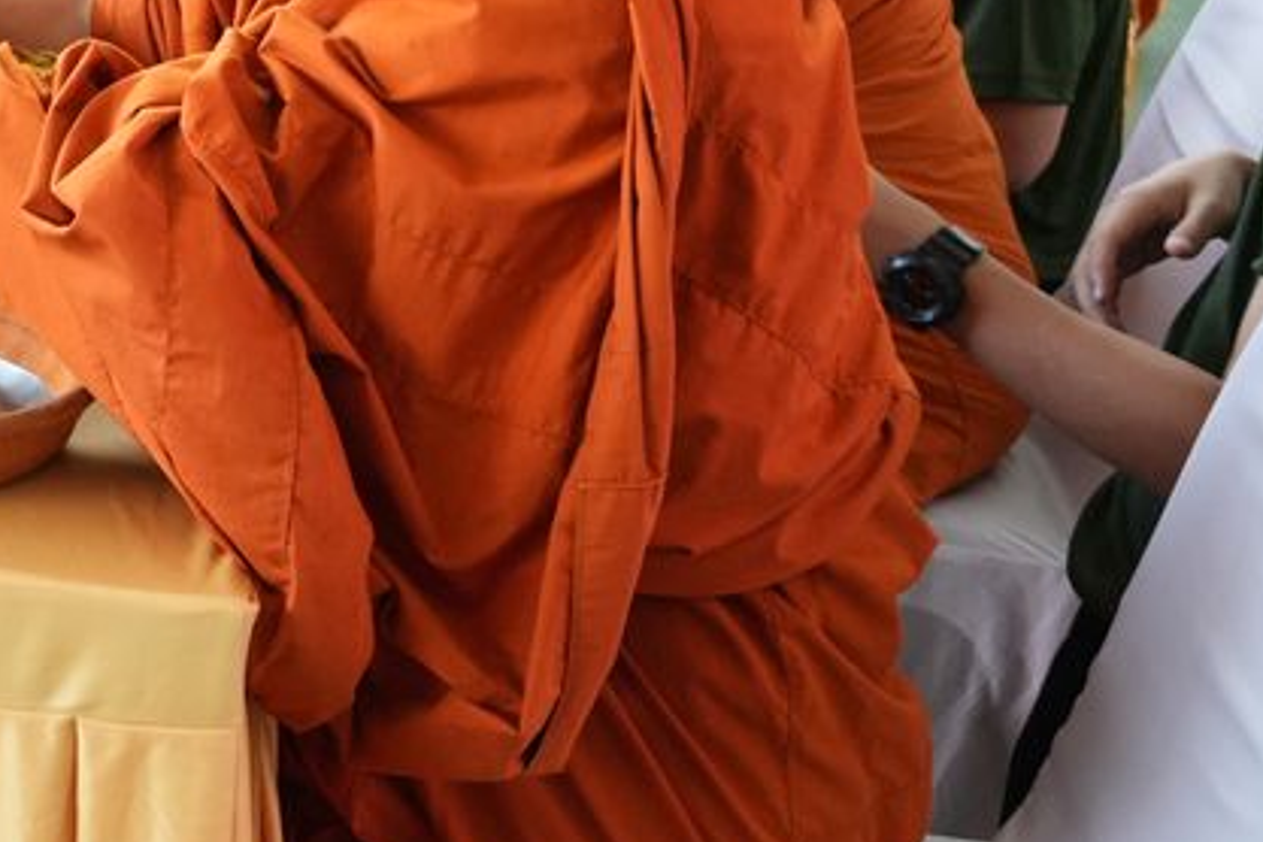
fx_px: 2842
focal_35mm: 81
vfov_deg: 16.5
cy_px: -15
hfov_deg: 22.9
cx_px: -271
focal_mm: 20
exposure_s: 1/125
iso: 1600
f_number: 4
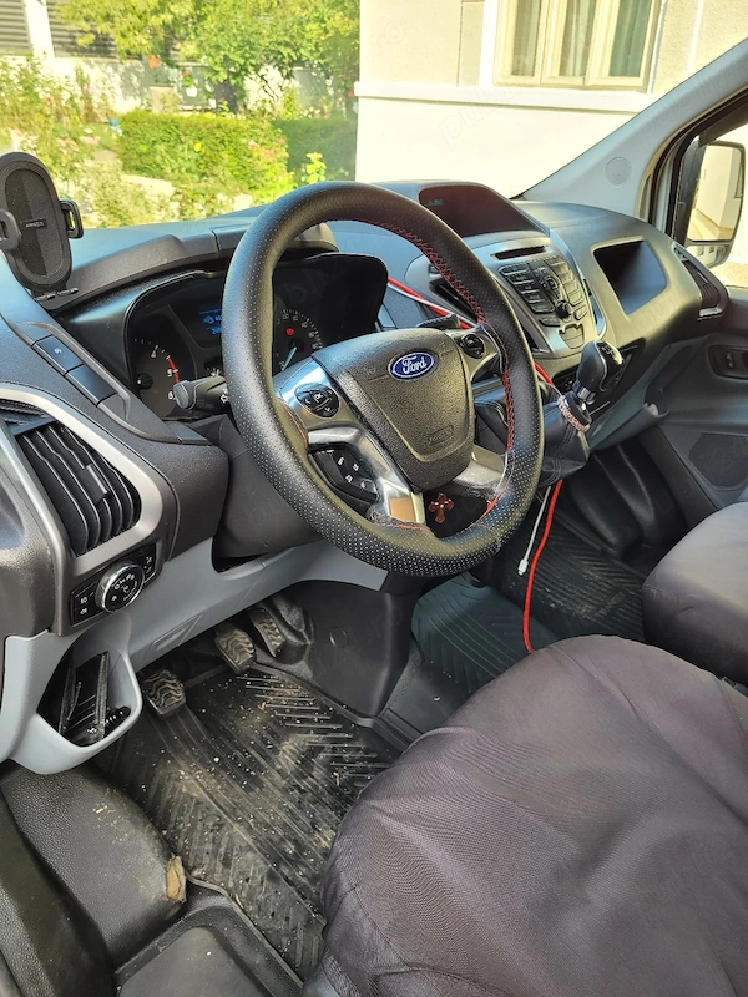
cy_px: 498
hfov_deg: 53.1
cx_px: 374
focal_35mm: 26
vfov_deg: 67.3
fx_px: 749
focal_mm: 5.4
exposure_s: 1/112
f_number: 1.8
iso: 40
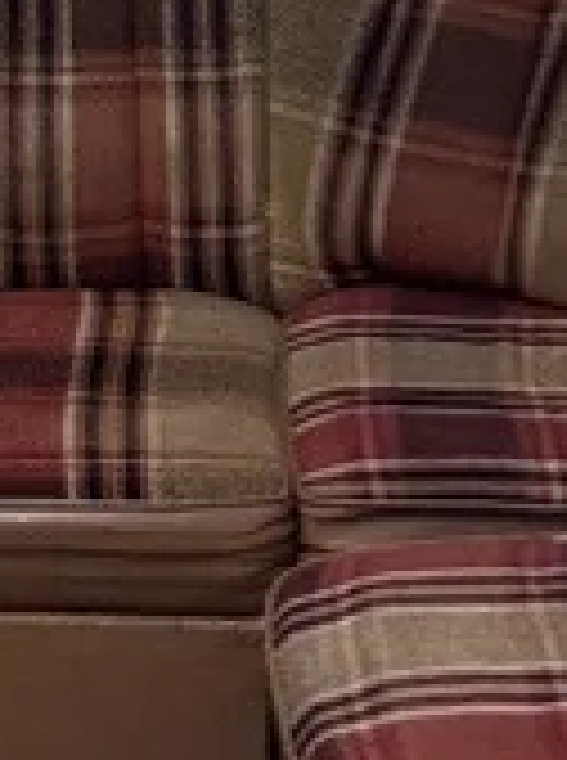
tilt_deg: -3.4
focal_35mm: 190
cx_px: -112
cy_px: -594
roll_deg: -0.4
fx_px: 4165
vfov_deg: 9.9
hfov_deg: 7.7
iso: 125
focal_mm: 6.76
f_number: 1.78
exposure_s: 1/100
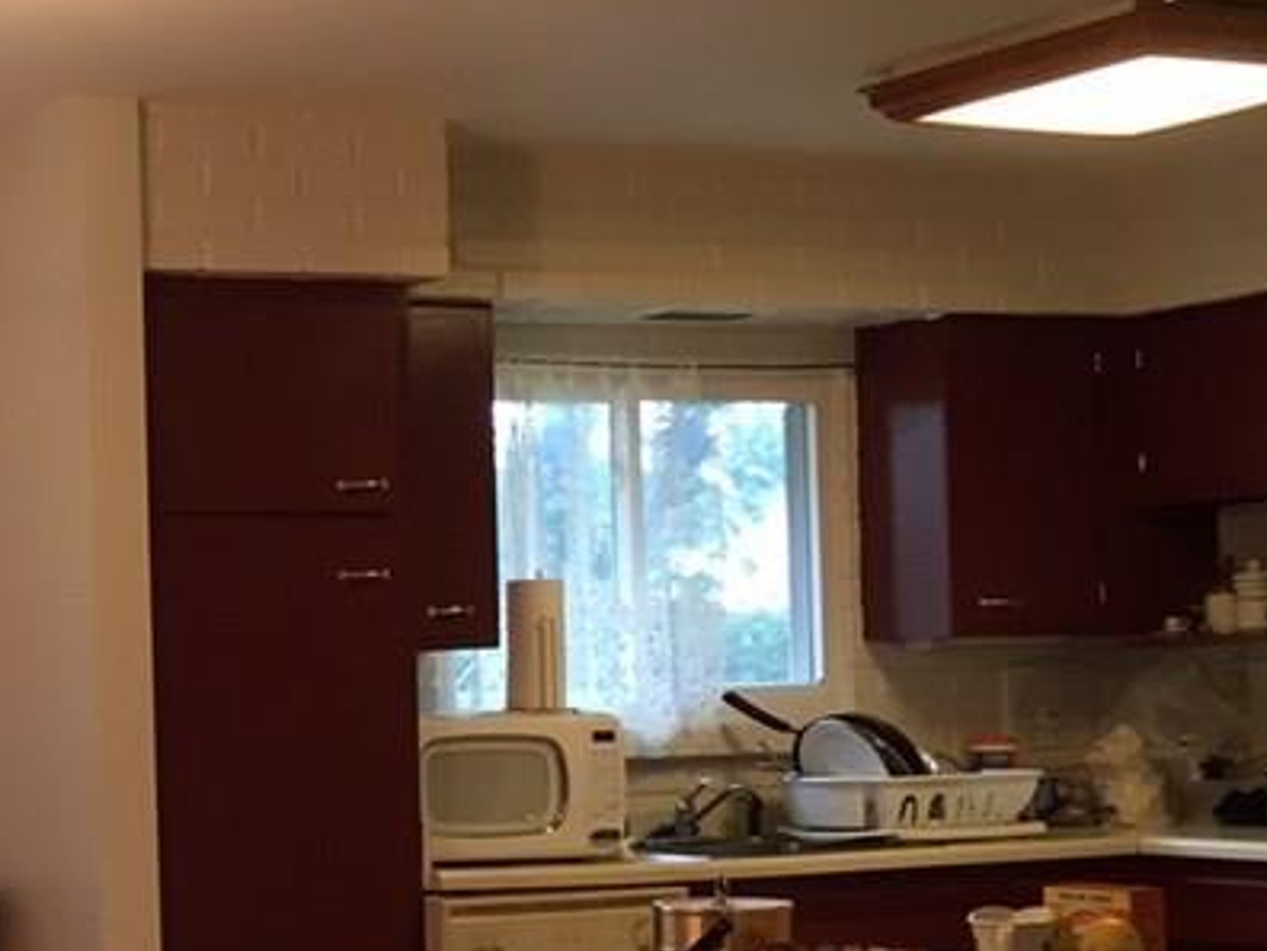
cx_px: -170
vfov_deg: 19.5
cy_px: 682
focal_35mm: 75
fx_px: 2745
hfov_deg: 24.1
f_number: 2.2
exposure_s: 1/30
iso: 64
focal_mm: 4.15
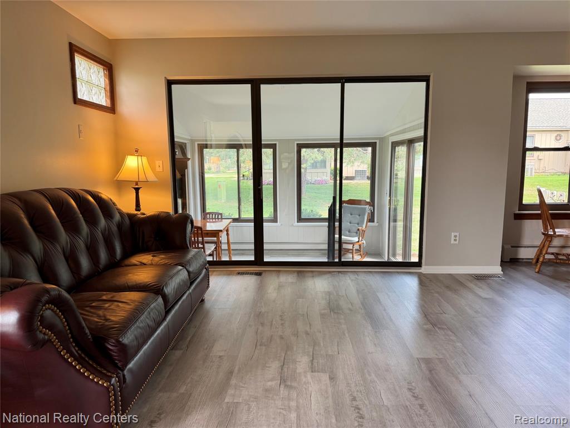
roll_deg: +0.3
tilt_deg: -8.3
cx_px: 285
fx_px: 395
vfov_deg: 56.8
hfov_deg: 71.6
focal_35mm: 24
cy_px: 214
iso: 160
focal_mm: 6.76
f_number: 1.78
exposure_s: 1/120
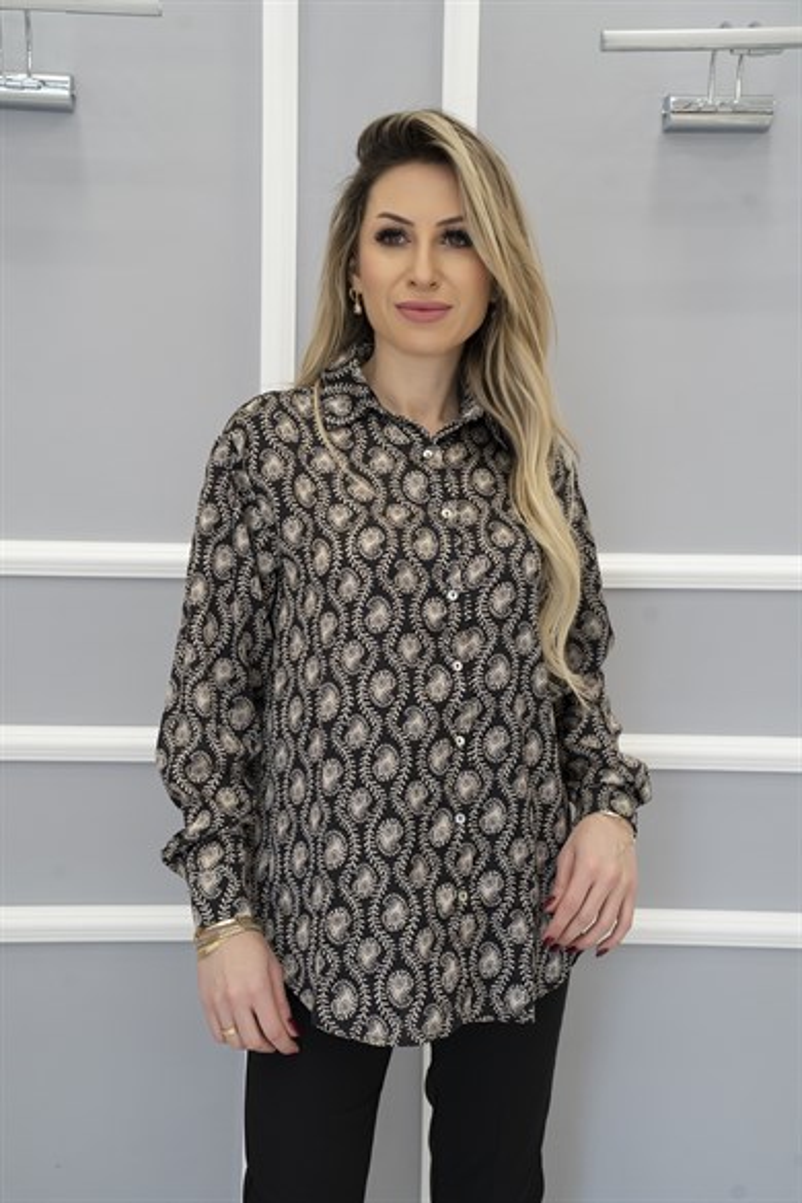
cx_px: 401
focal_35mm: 64
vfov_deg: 31.4
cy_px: 602
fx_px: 2138
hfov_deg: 21.2
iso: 800
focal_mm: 64
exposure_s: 1/80
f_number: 6.3
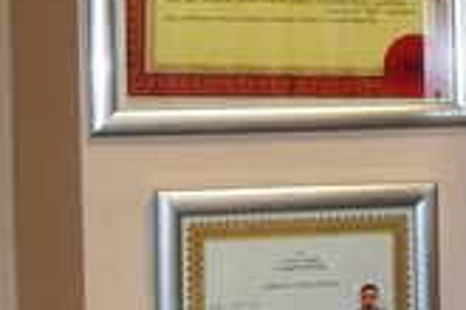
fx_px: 1954
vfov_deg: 9.1
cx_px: 633
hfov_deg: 13.1
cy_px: 39
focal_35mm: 151
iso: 400
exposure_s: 1/60
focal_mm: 26
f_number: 4
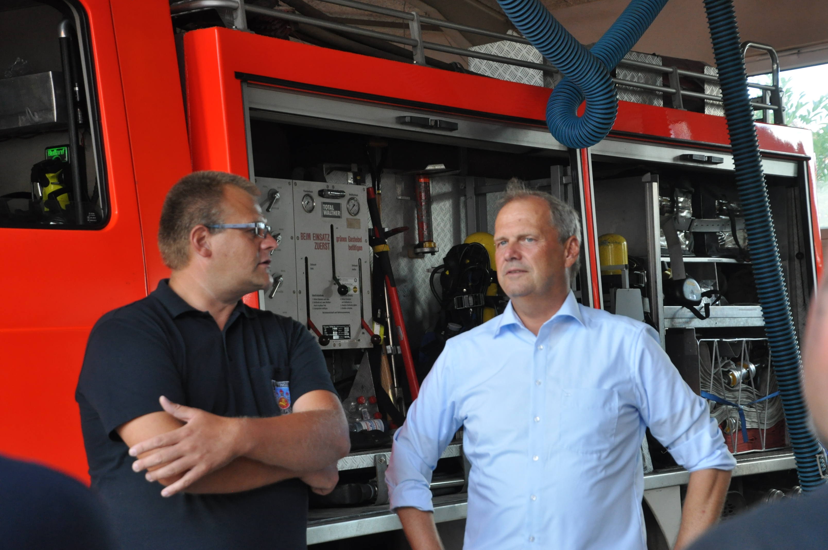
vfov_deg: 18.1
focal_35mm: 75
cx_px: 414
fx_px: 1723
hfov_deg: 27.0
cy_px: 275
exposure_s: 1/200
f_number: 5.6
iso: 1000
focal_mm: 50
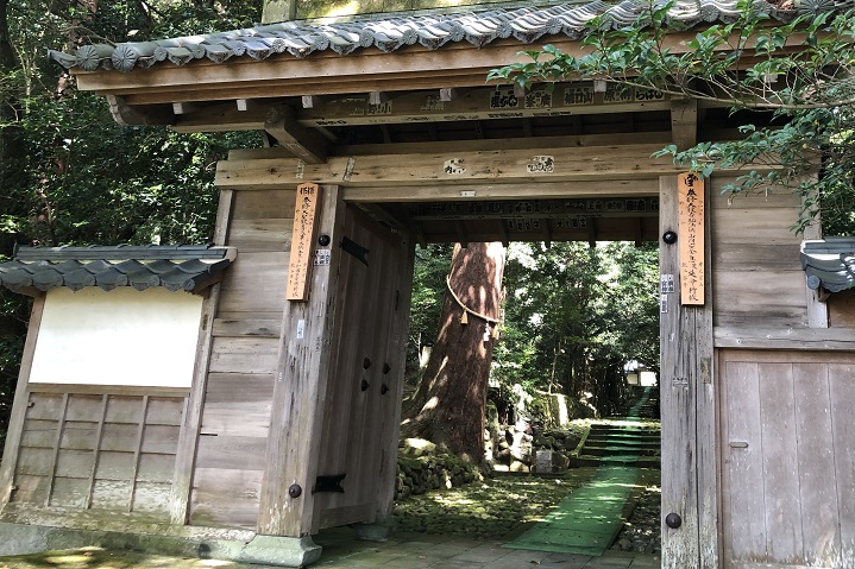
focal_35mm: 33
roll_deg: -1.6
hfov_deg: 57.1
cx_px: 473
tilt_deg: +16.2
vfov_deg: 39.8
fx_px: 784
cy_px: 232
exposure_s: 1/30
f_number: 1.8
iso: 40
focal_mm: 3.99
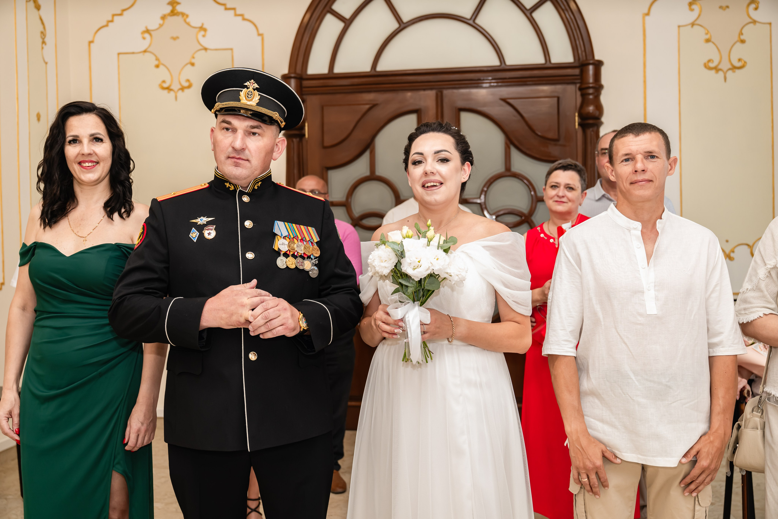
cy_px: 260
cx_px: 389
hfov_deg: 54.4
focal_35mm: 35
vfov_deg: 37.9
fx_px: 756
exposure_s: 1/250
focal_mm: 35
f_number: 3.5
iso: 500
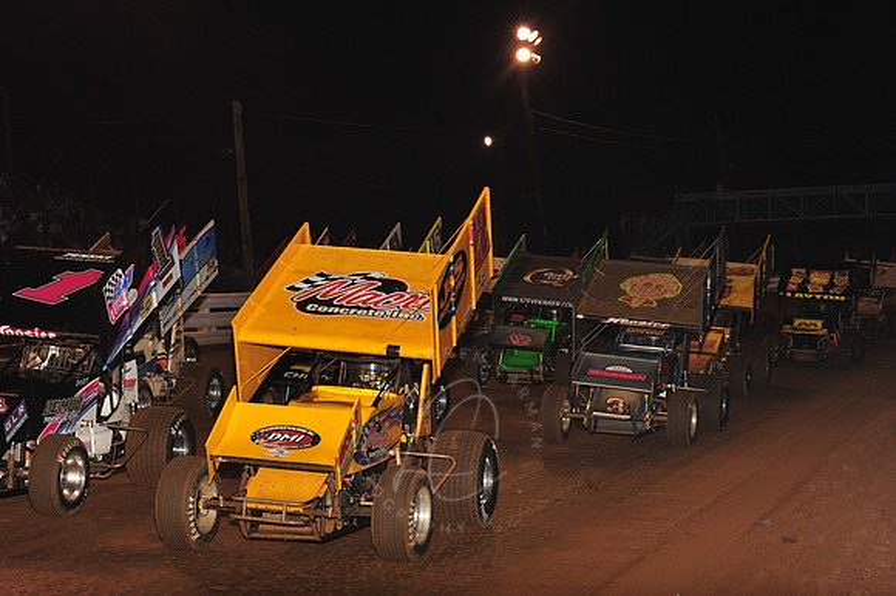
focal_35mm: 80
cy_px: 298
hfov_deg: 25.4
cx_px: 448
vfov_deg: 17.0
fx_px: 1990
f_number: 7.1
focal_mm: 80
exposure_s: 1/320
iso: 1000
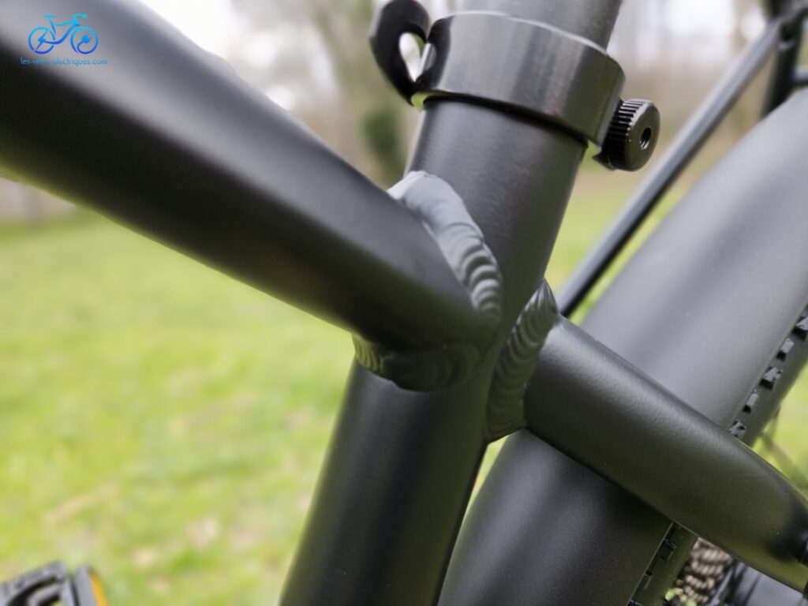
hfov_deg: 73.9
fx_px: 537
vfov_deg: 58.9
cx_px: 404
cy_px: 303
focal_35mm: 23
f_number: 1.8
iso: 25
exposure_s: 1/100
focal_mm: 5.4
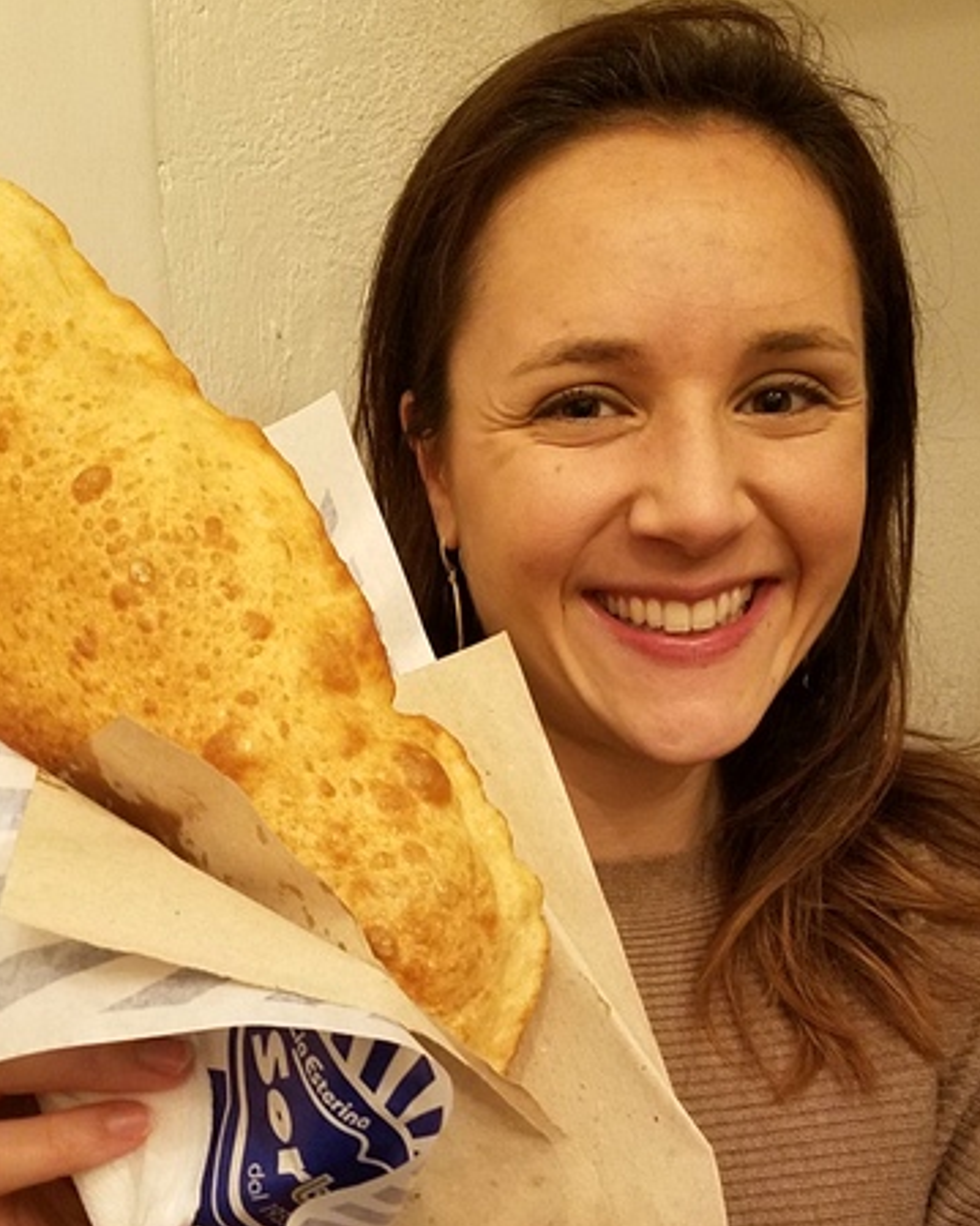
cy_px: 765
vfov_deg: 39.3
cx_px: 505
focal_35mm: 47
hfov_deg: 32.1
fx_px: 1705
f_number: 1.7
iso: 250
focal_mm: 4.25
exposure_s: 1/17
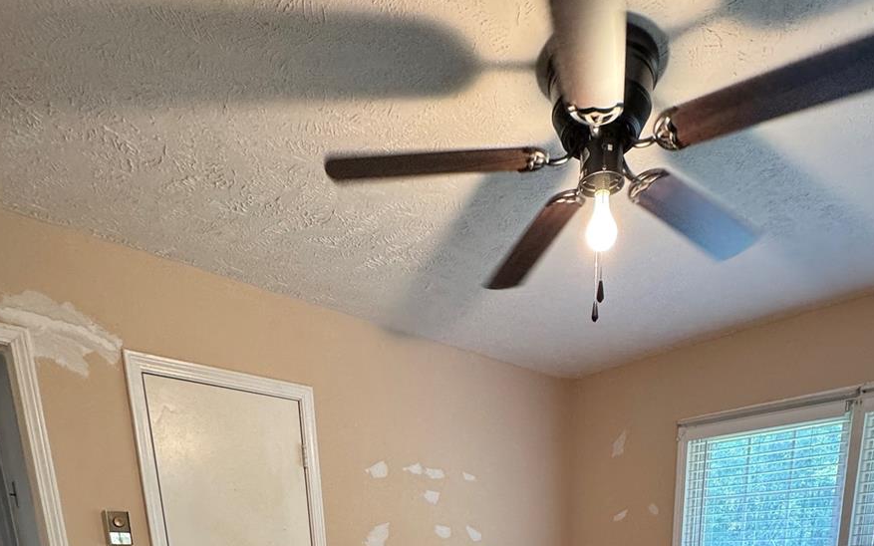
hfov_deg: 70.1
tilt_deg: -15.1
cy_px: 729
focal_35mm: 26
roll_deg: +0.6
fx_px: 619
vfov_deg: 33.2
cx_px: 497
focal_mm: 2.22
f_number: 2.2
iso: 250
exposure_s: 1/120
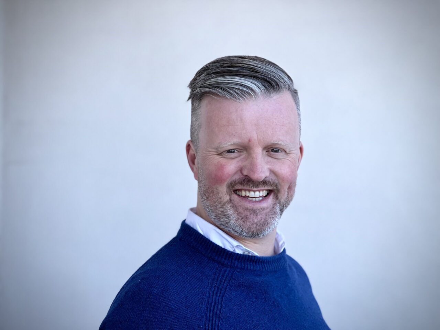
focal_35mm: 77
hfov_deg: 25.3
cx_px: 220
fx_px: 979
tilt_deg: +3.3
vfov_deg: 19.1
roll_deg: +0.1
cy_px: 165
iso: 40
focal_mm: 9
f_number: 2.8
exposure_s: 1/121
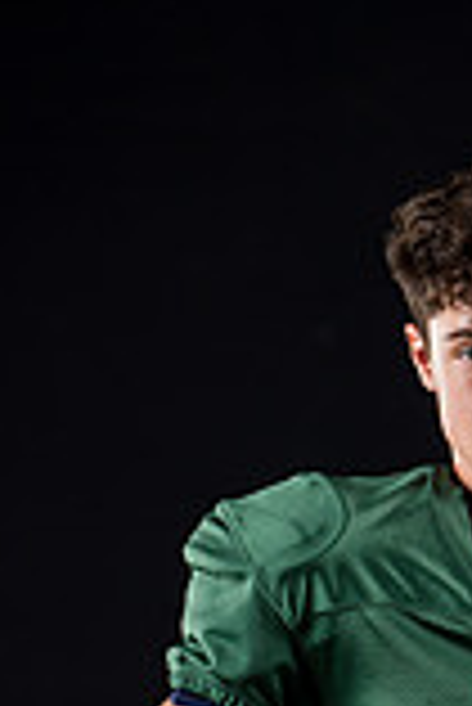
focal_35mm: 390
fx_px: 7653
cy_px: 895
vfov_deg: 5.3
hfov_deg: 3.5
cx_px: 562
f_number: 3.5
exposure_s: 1/125
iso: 200
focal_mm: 136
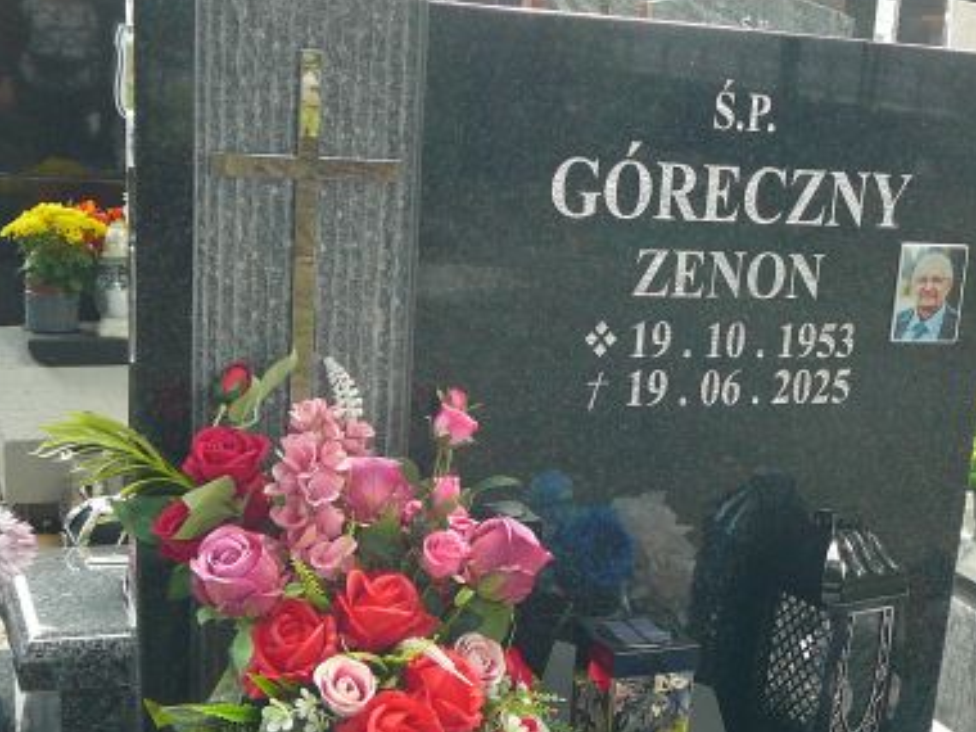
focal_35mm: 59
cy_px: 575
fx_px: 1664
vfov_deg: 24.5
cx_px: 614
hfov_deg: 32.5
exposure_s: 1/60
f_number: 2.8
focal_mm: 5.2
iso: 100
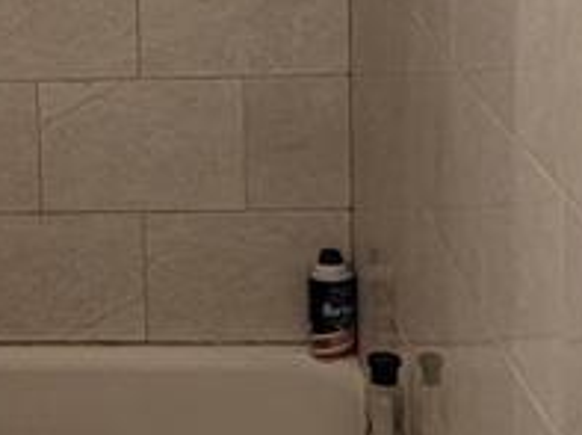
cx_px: -133
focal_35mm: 125
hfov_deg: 15.2
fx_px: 2098
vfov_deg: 11.7
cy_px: -36
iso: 250
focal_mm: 6.7
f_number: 1.8
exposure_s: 1/60
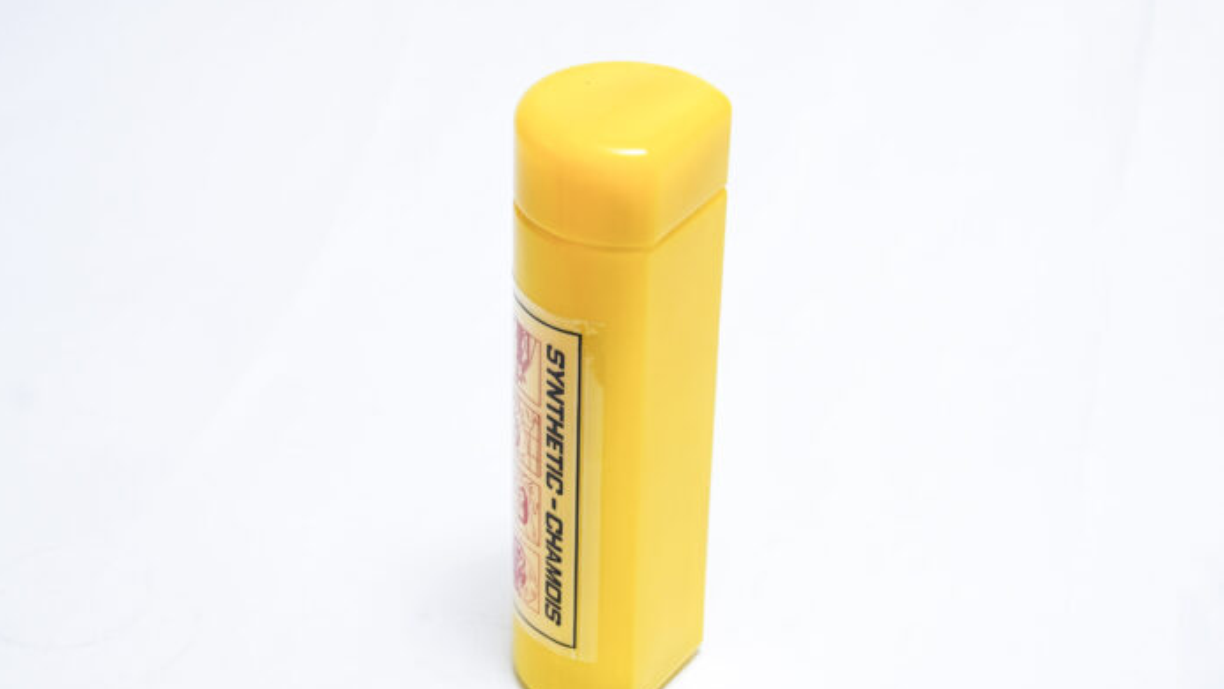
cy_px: 363
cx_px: 608
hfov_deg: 28.6
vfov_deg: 16.3
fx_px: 2403
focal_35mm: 74
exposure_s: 1/250
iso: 3200
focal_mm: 70
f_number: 8
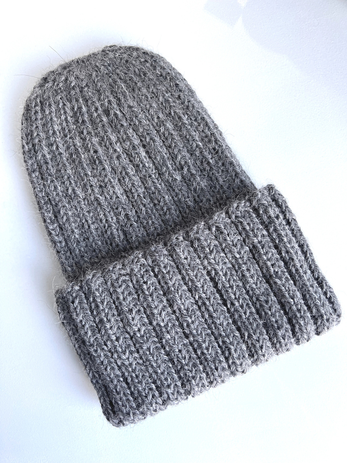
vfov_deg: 67.3
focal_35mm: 26
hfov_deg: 53.1
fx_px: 348
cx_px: 174
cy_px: 232
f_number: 1.5
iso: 125
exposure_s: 1/119
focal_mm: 5.7
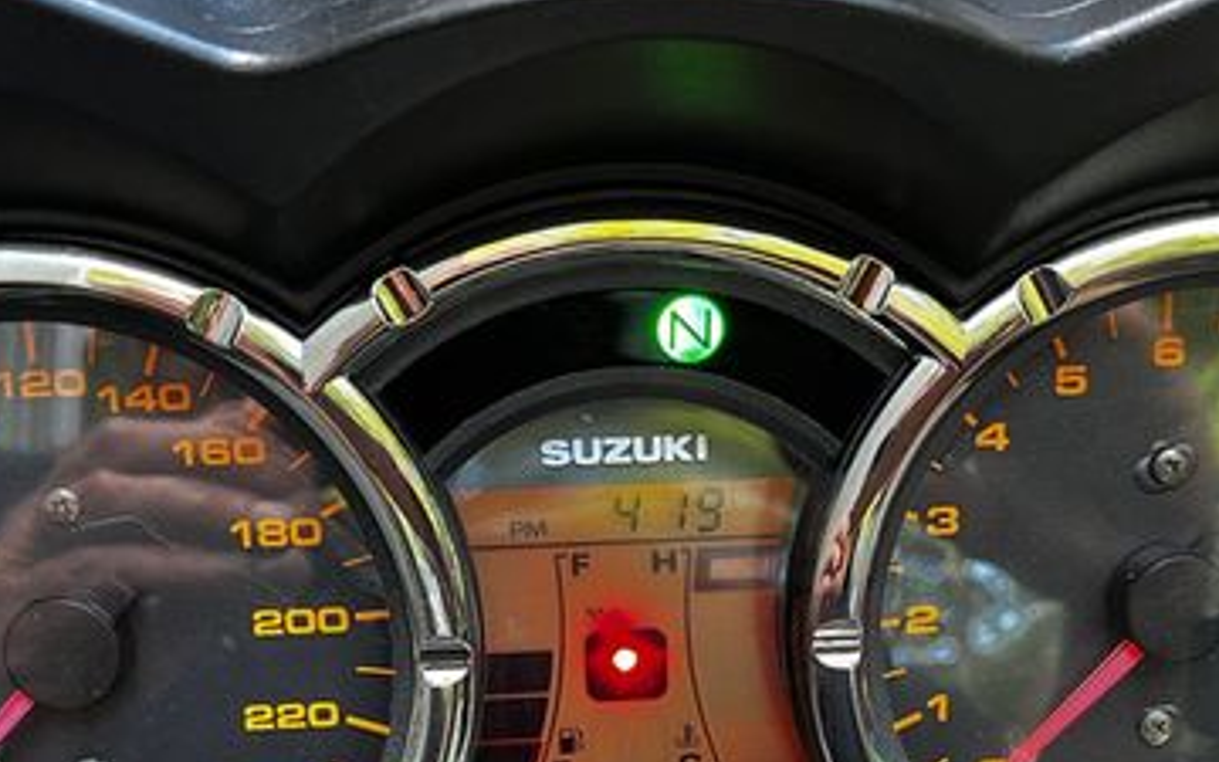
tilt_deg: -48.3
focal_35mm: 49
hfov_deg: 41.0
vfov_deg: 25.6
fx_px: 1628
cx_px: 576
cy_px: 667
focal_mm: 5.1
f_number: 1.6
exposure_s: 1/60
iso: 160
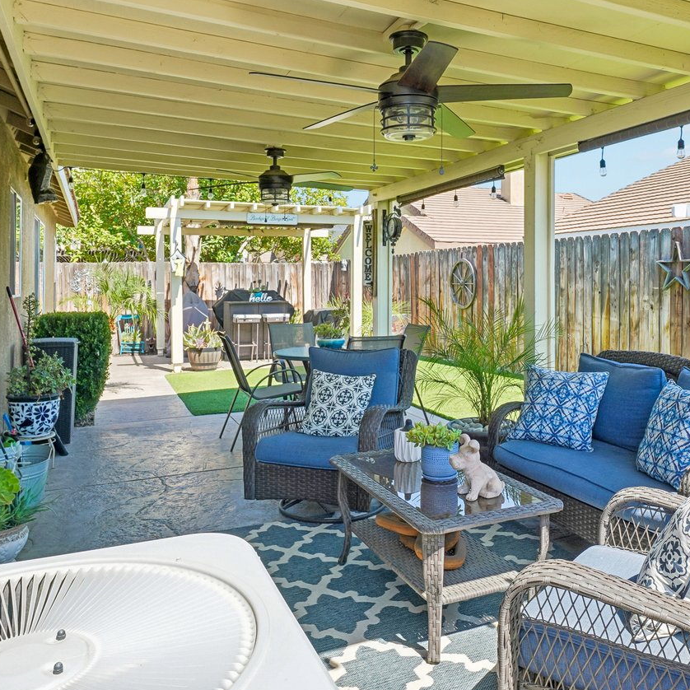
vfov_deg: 58.8
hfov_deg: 58.7
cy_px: 296
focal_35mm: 27
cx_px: 409
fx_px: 609
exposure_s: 1/80
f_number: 8
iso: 100
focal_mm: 13
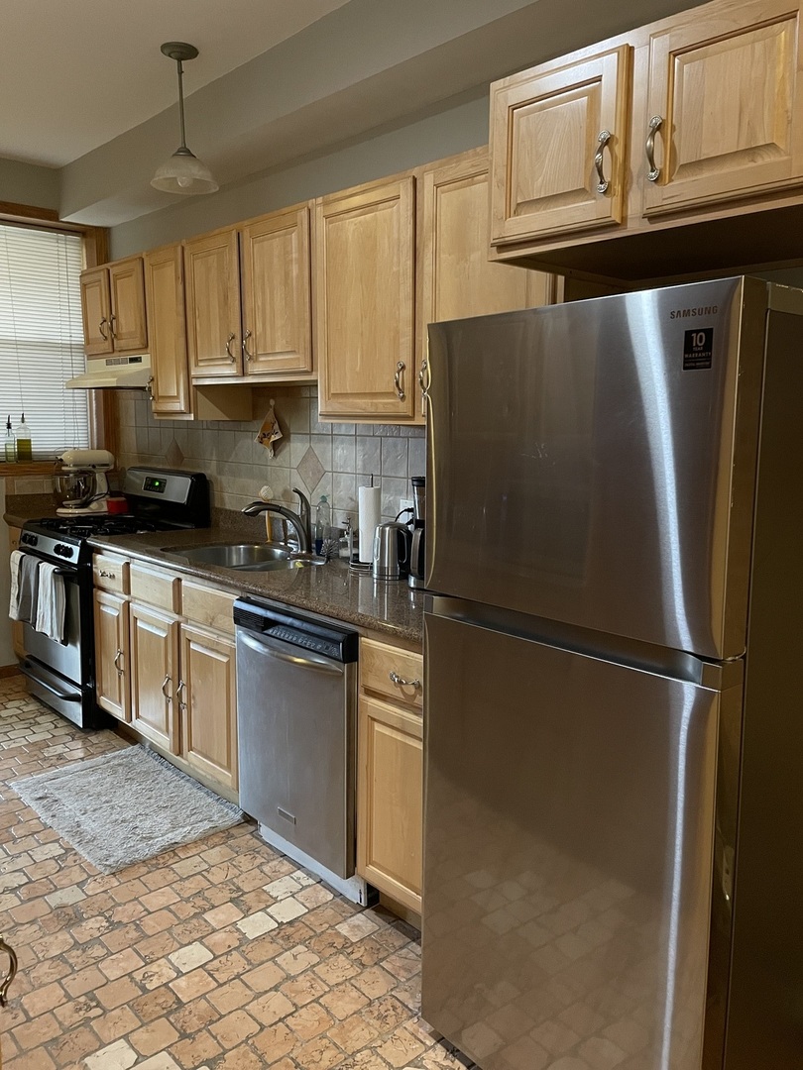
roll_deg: -0.8
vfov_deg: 67.3
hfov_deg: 53.1
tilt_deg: -7.2
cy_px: 535
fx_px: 804
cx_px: 402
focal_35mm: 26
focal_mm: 4.2
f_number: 1.6
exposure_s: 1/30
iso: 800
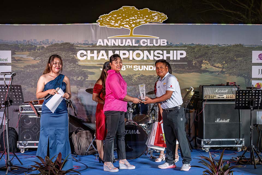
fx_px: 327
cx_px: 131
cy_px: 88
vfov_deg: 29.9
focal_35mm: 45
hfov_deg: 43.6
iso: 1400
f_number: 5.6
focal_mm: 45
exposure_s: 1/200
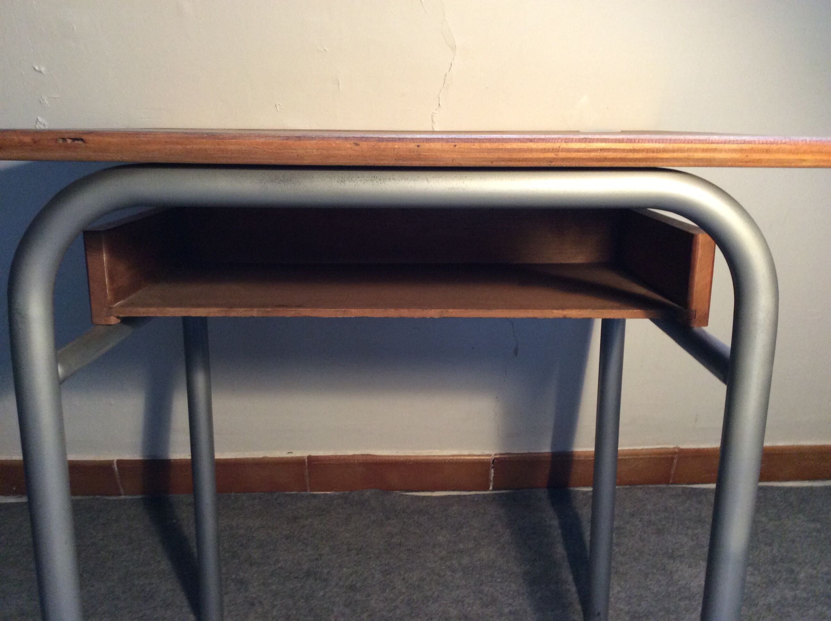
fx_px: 767
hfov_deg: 56.9
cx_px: 416
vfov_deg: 44.1
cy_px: 310
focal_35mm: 32
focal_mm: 3.3
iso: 100
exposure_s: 1/25
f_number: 2.4
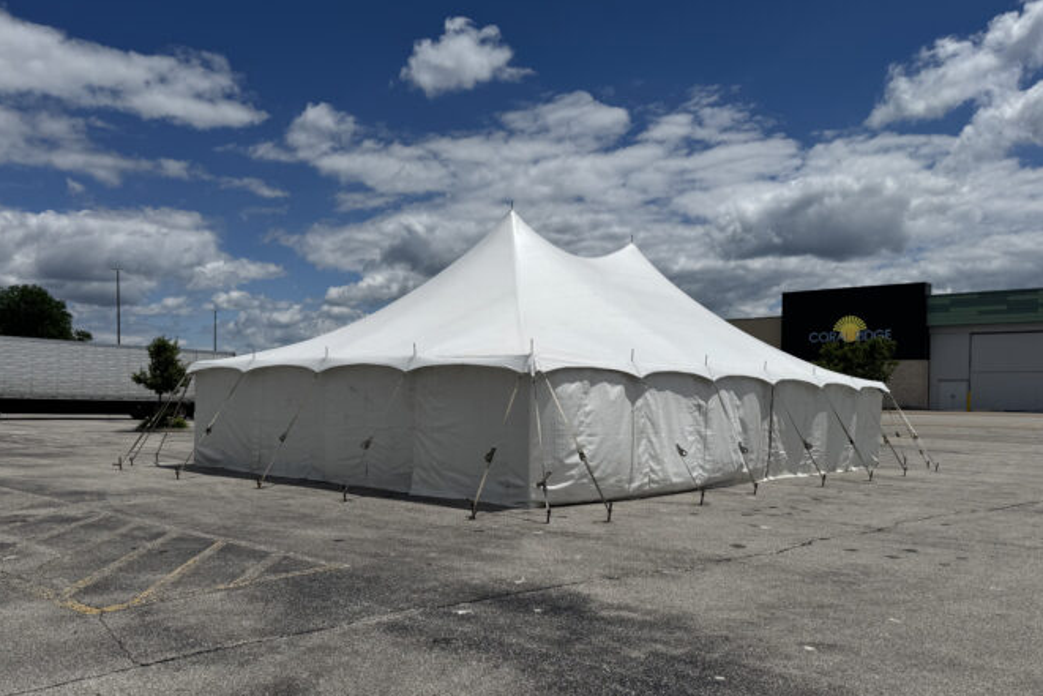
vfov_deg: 44.9
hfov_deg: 63.6
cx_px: 514
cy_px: 399
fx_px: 840
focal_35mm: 29
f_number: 1.78
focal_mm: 6.76
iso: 64
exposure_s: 1/12346
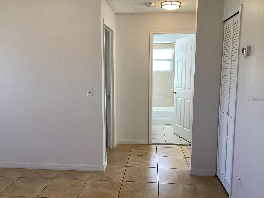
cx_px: 132
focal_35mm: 31
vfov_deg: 45.4
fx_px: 236
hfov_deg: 58.4
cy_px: 99
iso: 64
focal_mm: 3.3
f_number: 2.4
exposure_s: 1/120
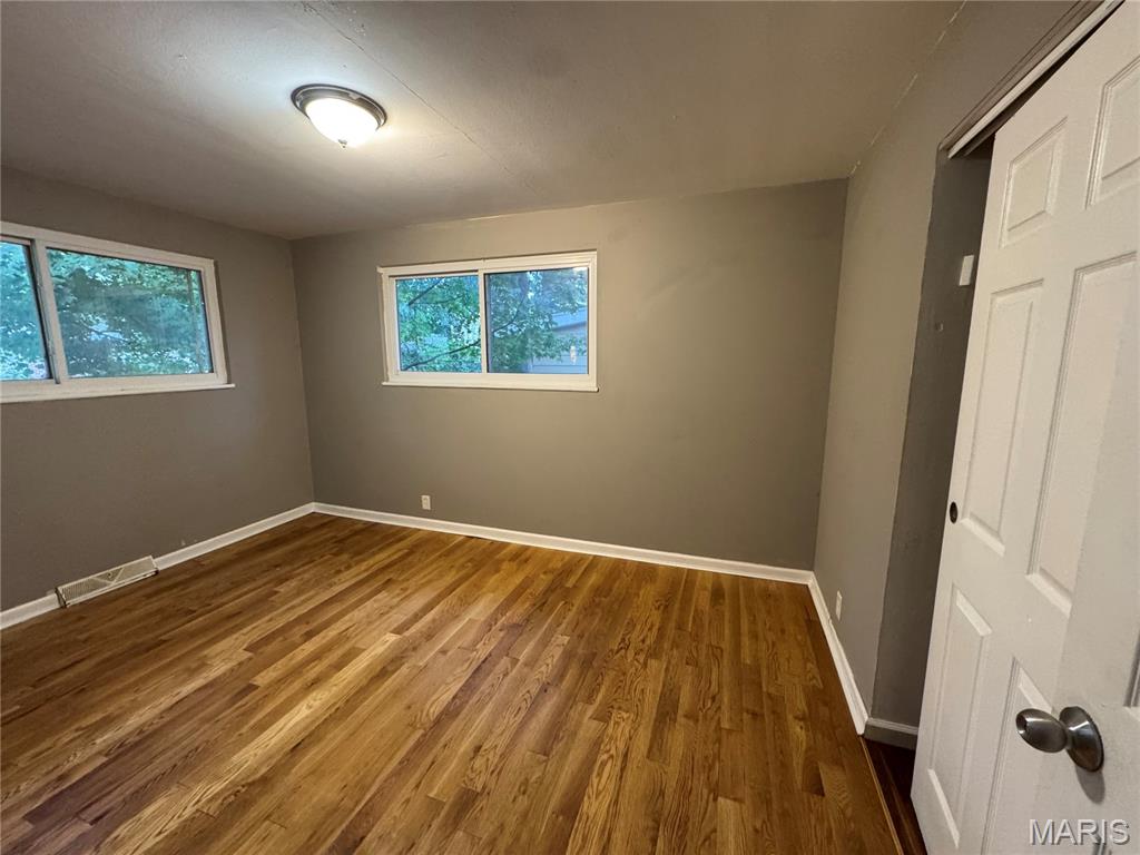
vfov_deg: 85.7
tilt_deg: -9.5
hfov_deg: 102.1
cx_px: 570
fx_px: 461
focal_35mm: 14
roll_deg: +0.3
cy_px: 428
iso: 640
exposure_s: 1/60
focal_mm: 2.22
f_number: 2.2
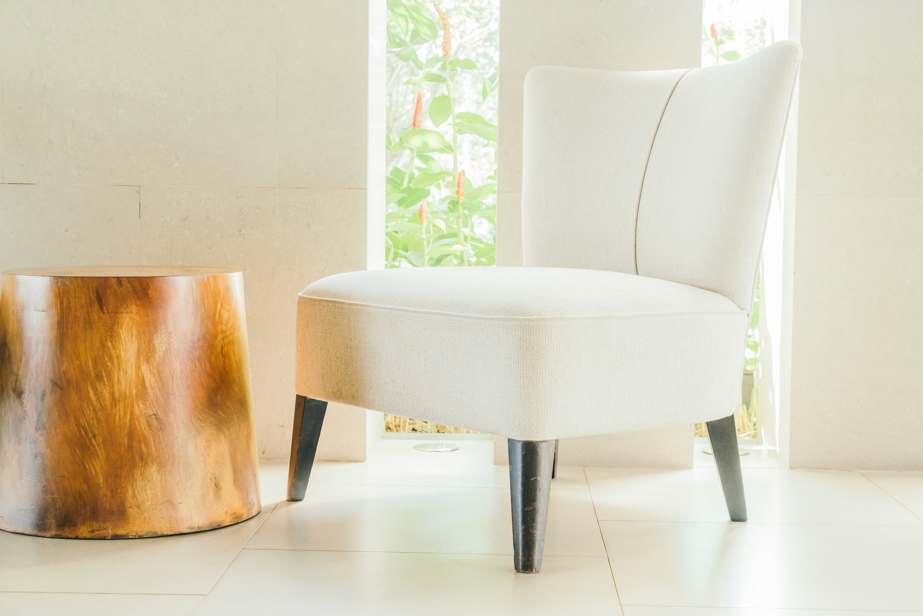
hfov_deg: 33.9
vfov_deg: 23.0
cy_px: 308
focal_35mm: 59
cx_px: 462
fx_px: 1513
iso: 1250
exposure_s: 1/60
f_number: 8
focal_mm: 59
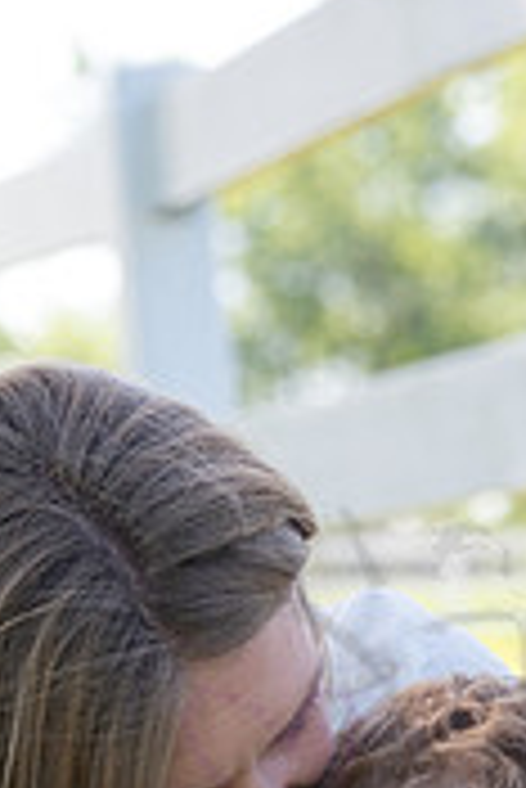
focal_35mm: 202
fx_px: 4418
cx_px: 294
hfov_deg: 6.8
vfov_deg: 9.8
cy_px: 1279
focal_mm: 61
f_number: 4
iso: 400
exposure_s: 1/640
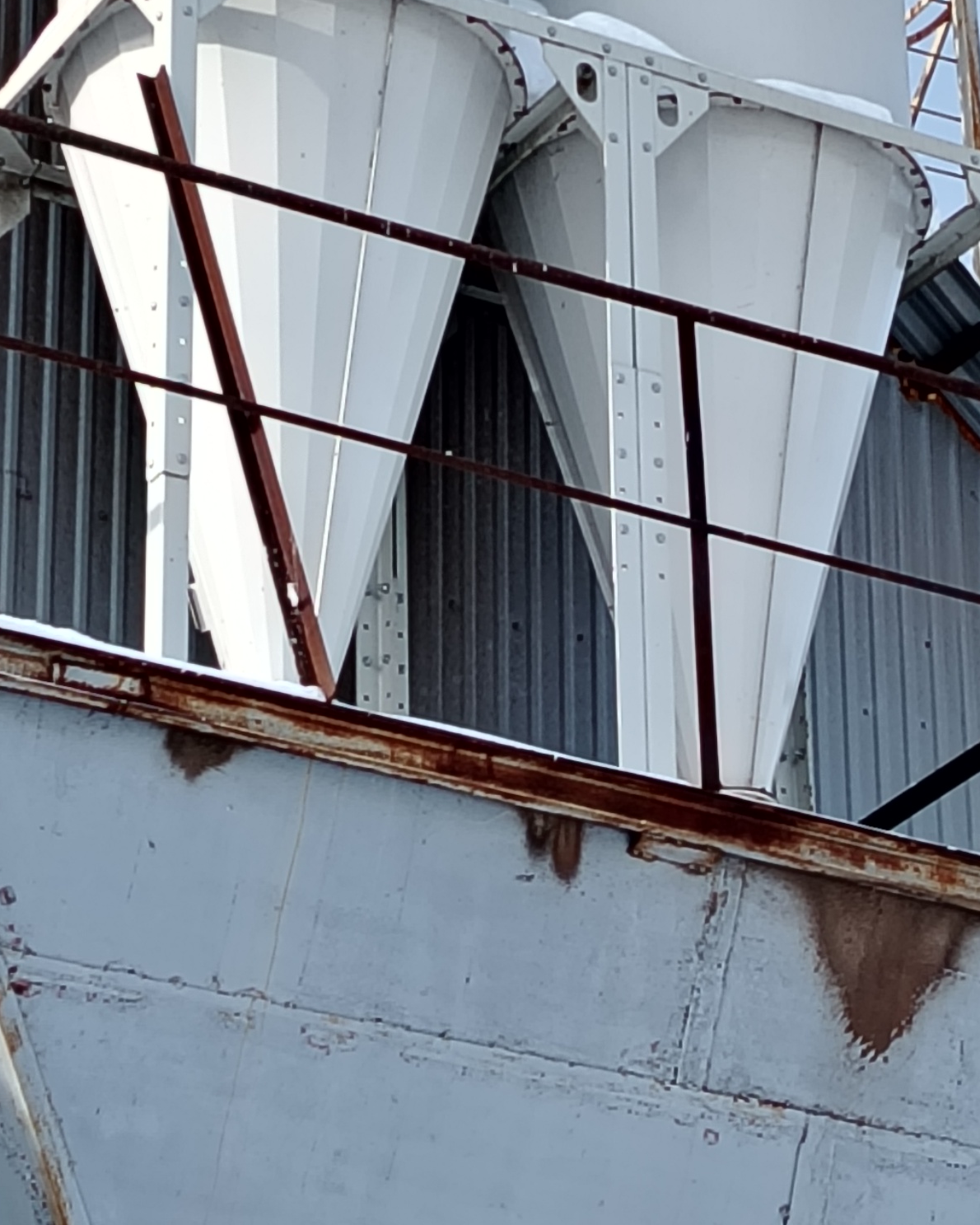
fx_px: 5328
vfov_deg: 13.1
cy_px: 647
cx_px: 618
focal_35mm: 147
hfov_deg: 10.5
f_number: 1.75
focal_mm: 5.25
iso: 100
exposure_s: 1/764
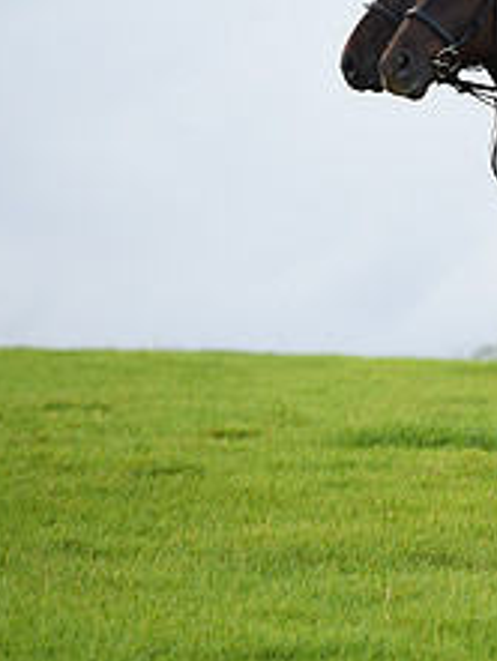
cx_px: 829
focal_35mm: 505
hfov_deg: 2.9
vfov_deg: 3.9
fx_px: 9658
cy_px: 120
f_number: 5
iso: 1100
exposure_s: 1/800
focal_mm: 200
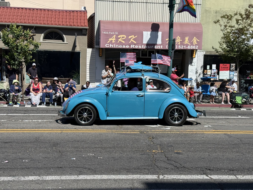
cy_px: 95
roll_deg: -1.5
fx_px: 351
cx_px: 126
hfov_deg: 39.7
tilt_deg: -4.5
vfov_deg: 30.3
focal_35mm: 48
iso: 64
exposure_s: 1/4878
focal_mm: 6.76
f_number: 1.78
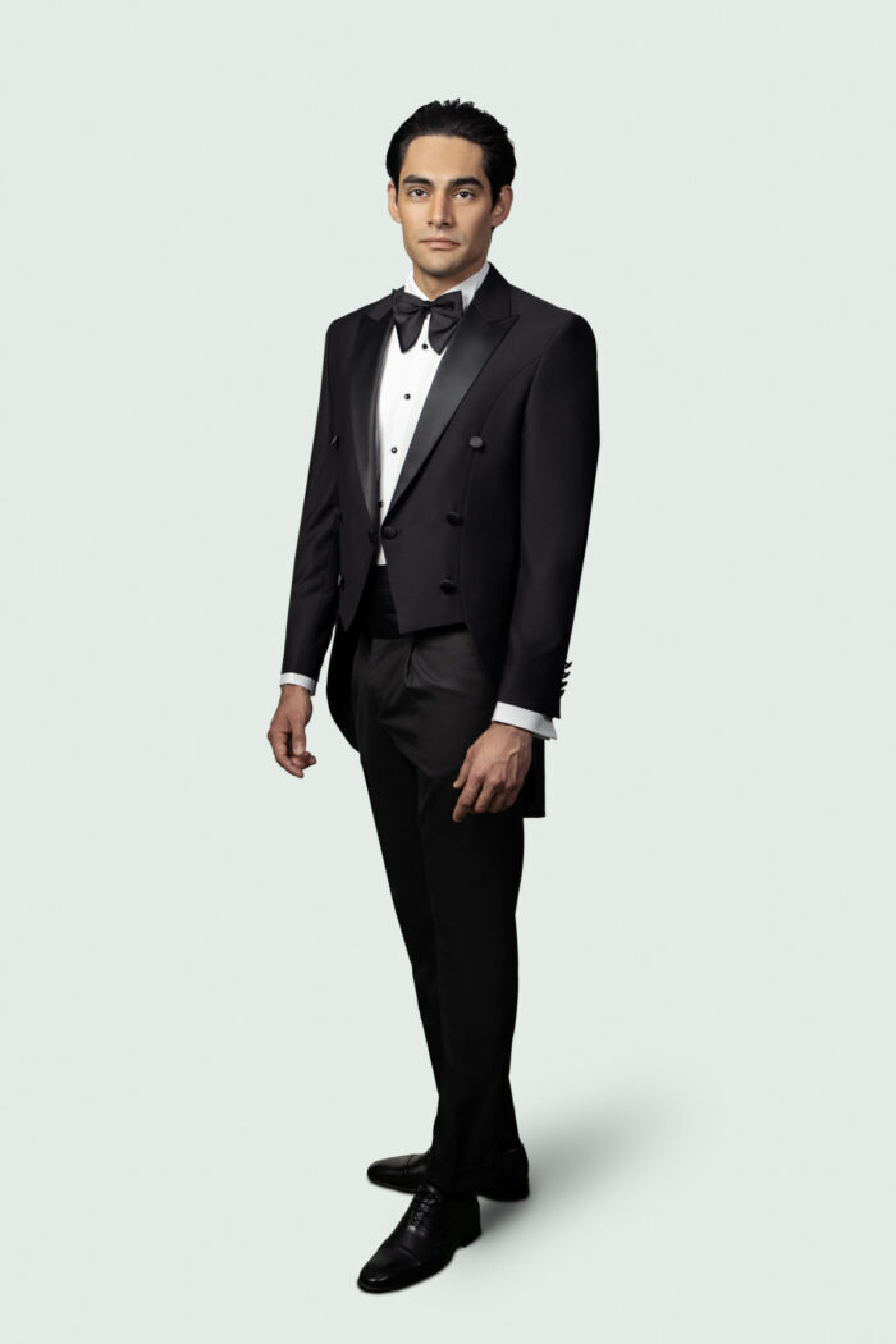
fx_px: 1605
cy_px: 672
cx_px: 448
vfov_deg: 45.4
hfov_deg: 31.2
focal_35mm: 43
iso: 100
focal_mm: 29
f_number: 2.8
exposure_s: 1/100
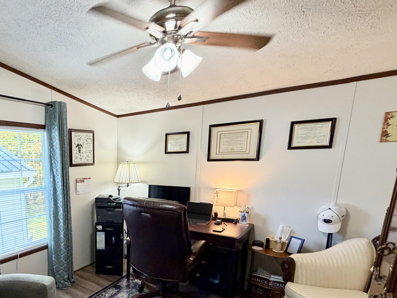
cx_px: 91
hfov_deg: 70.3
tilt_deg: -9.8
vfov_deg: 59.2
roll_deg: +1.0
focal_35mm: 22
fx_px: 252
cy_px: 207
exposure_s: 1/60
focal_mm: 2.22
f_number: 2.2
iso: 320
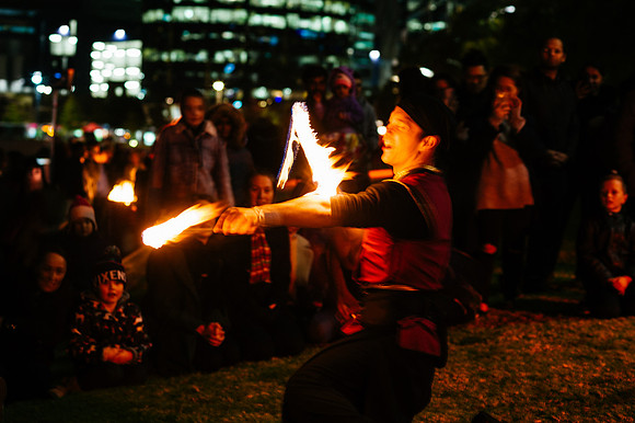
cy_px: 212
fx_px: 1498
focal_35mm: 85
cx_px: 318
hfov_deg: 23.9
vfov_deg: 16.1
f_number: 4
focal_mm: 85
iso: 200
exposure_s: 1/2
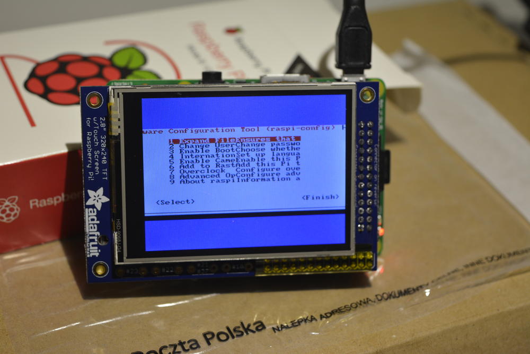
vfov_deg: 18.9
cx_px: 265
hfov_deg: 28.1
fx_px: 1060
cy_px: 177
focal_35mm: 72
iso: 500
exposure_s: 1/60
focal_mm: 48
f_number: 5.3
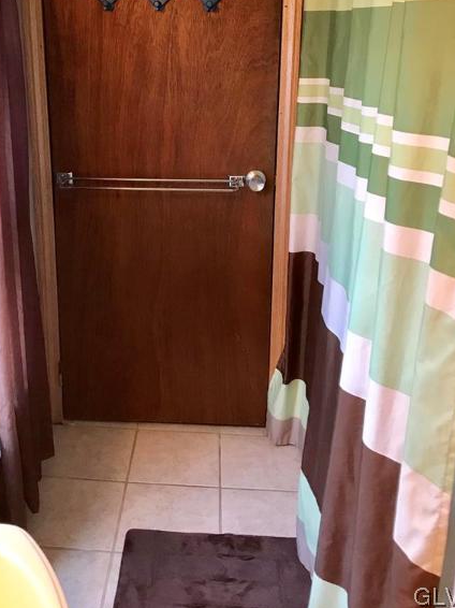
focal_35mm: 38
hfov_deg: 37.5
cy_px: 208
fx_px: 666
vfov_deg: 48.3
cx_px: 173
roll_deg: +0.3
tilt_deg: -14.5
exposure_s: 1/15
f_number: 1.8
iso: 50
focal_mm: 3.99
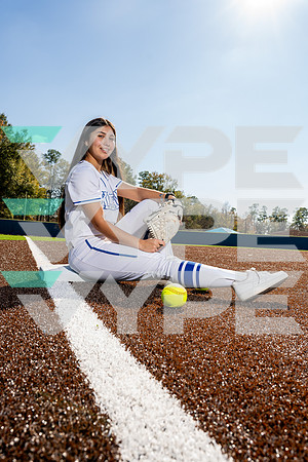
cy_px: 231
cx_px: 154
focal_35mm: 27
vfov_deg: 67.4
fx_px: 346
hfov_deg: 47.9
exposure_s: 1/250
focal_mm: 27
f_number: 6.3
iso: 100
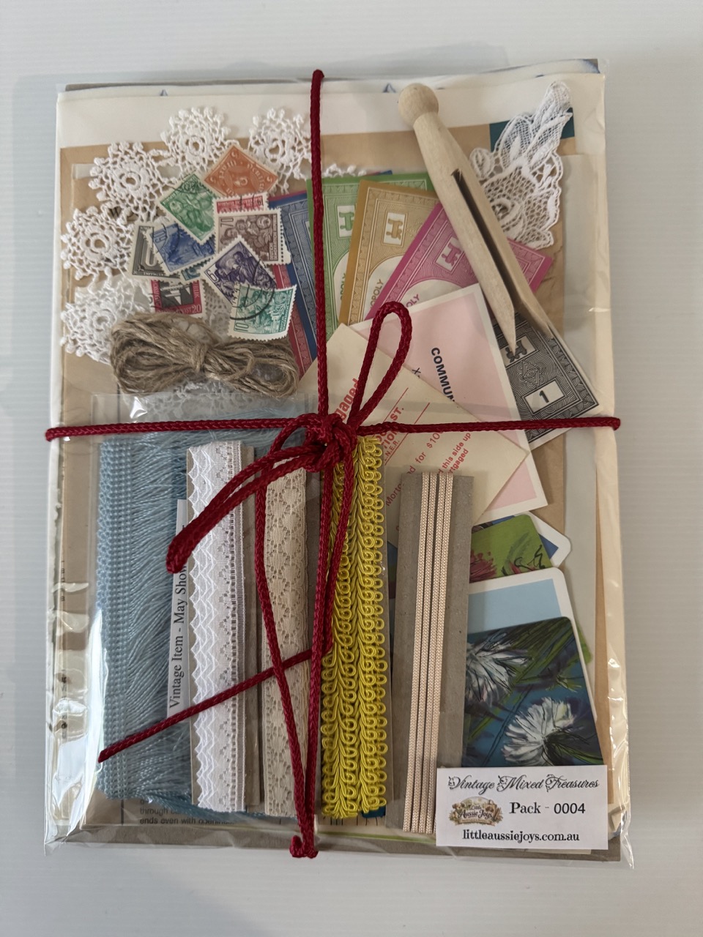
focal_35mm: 24
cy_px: 468
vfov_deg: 71.6
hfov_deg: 56.8
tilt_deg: -84.2
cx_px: 352
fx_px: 650
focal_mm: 6.76
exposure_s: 1/60
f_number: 1.78
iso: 640
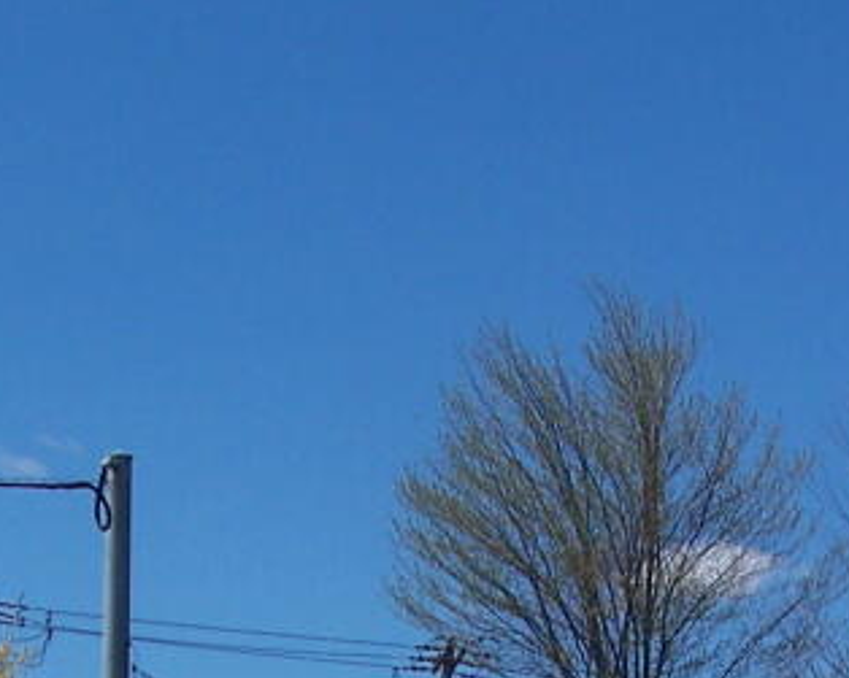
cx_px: 457
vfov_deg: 12.2
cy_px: 986
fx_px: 3039
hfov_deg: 15.9
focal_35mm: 121
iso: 80
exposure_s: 1/640
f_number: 5.6
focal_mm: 6.3
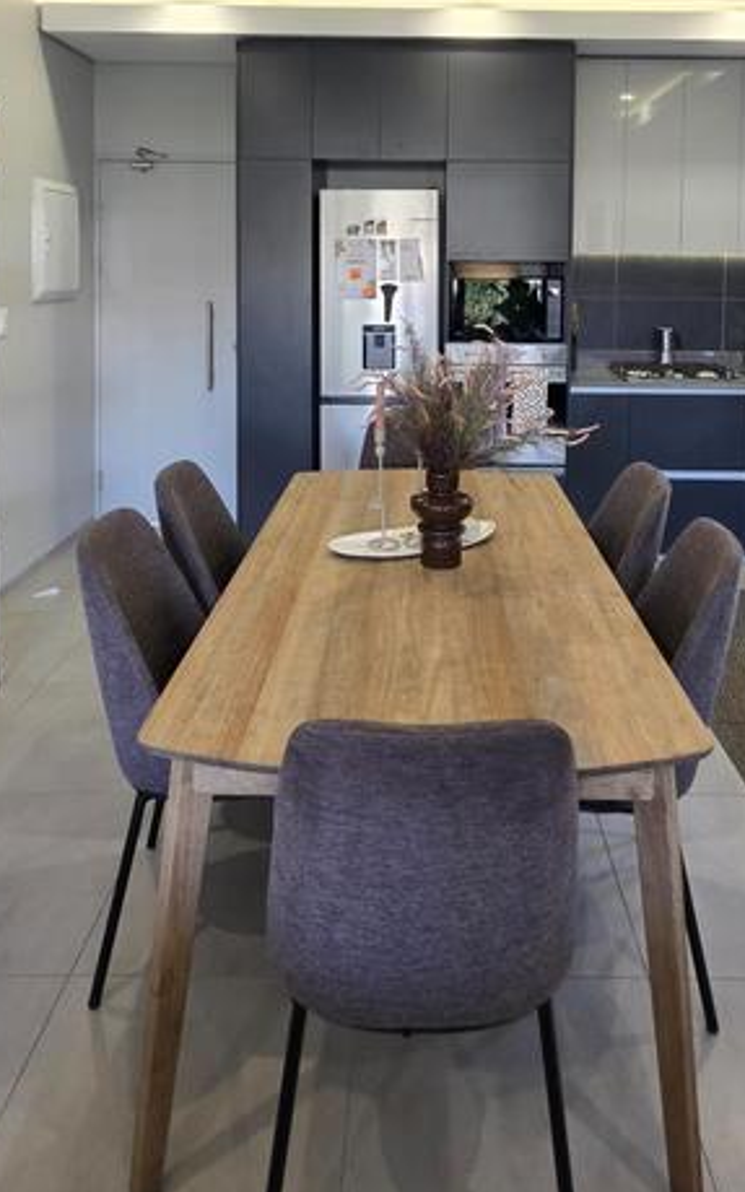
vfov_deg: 70.0
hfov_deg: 51.0
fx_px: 779
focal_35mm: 24
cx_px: 413
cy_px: 304
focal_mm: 2.2
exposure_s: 1/50
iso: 200
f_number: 1.9
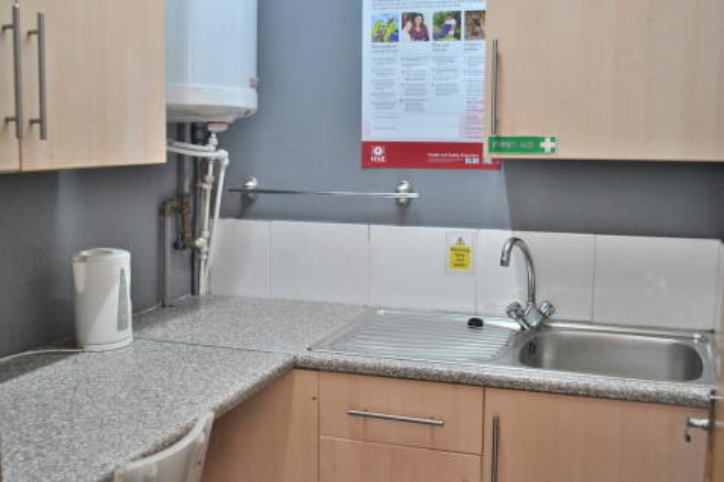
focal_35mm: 42
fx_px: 844
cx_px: 362
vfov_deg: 31.9
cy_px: 241
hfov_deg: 46.4
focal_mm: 28
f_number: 4.5
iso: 400
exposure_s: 1/30
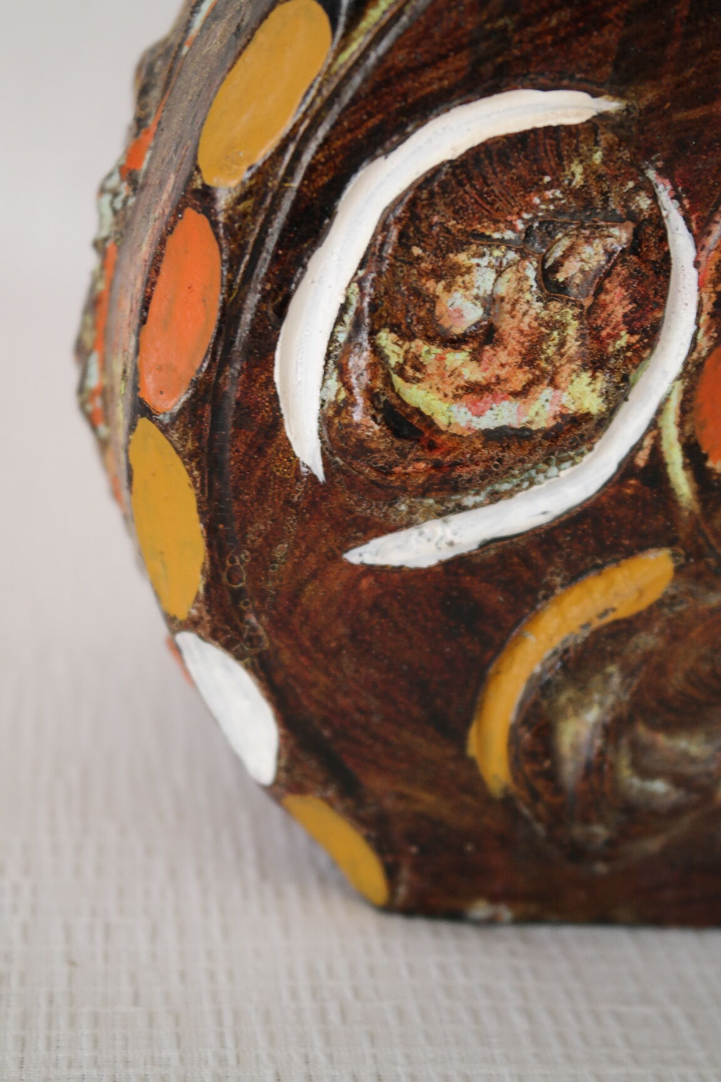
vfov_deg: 29.2
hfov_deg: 19.7
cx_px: 360
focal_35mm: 69
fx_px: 2073
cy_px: 541
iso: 800
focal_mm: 45
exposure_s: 1/30
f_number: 6.3
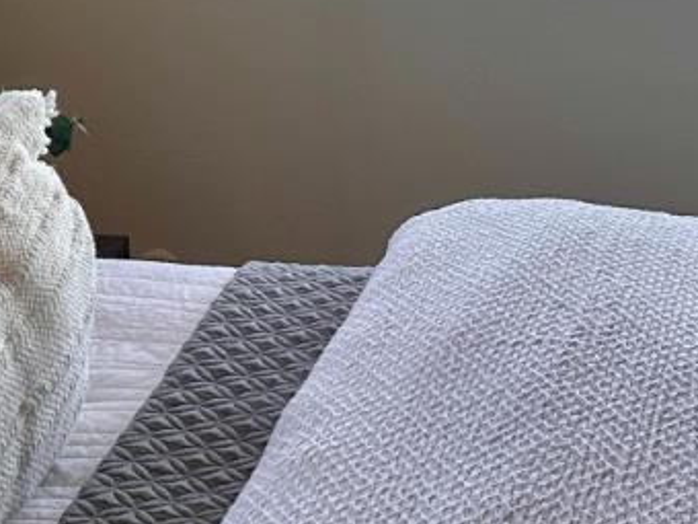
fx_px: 2137
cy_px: -272
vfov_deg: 13.2
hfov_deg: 18.5
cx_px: 214
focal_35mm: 106
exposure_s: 1/829
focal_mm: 6.86
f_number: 1.78
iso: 80
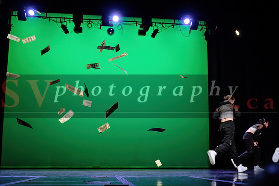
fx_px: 335
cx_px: 143
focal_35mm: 43
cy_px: 103
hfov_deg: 45.2
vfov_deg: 31.0
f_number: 2.8
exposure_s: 1/270
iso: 1600
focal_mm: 39
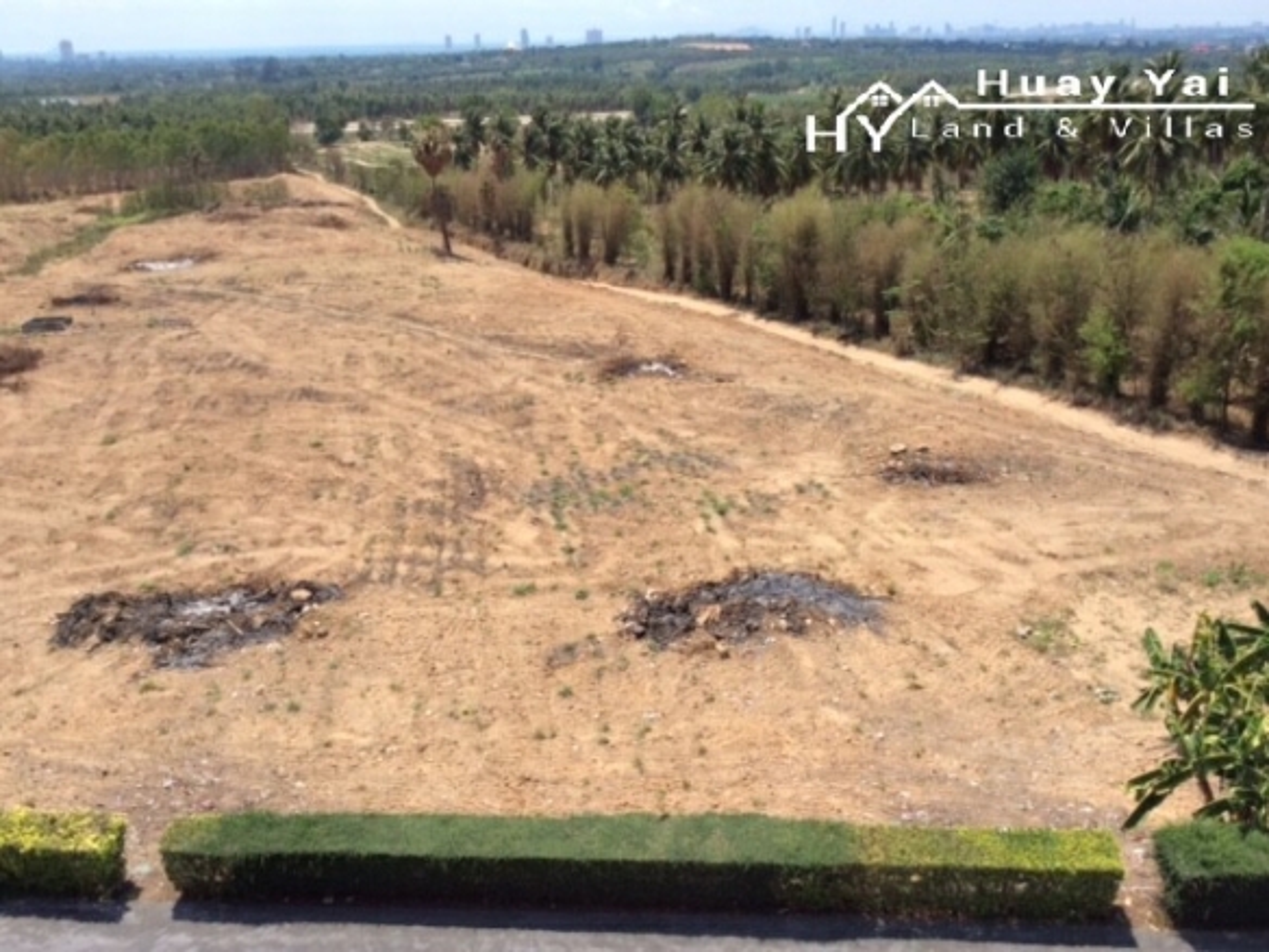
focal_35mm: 32
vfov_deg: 44.2
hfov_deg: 56.8
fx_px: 1173
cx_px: 634
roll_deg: +3.0
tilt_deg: -22.8
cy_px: 476
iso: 32
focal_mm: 3.3
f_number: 2.4
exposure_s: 1/1144
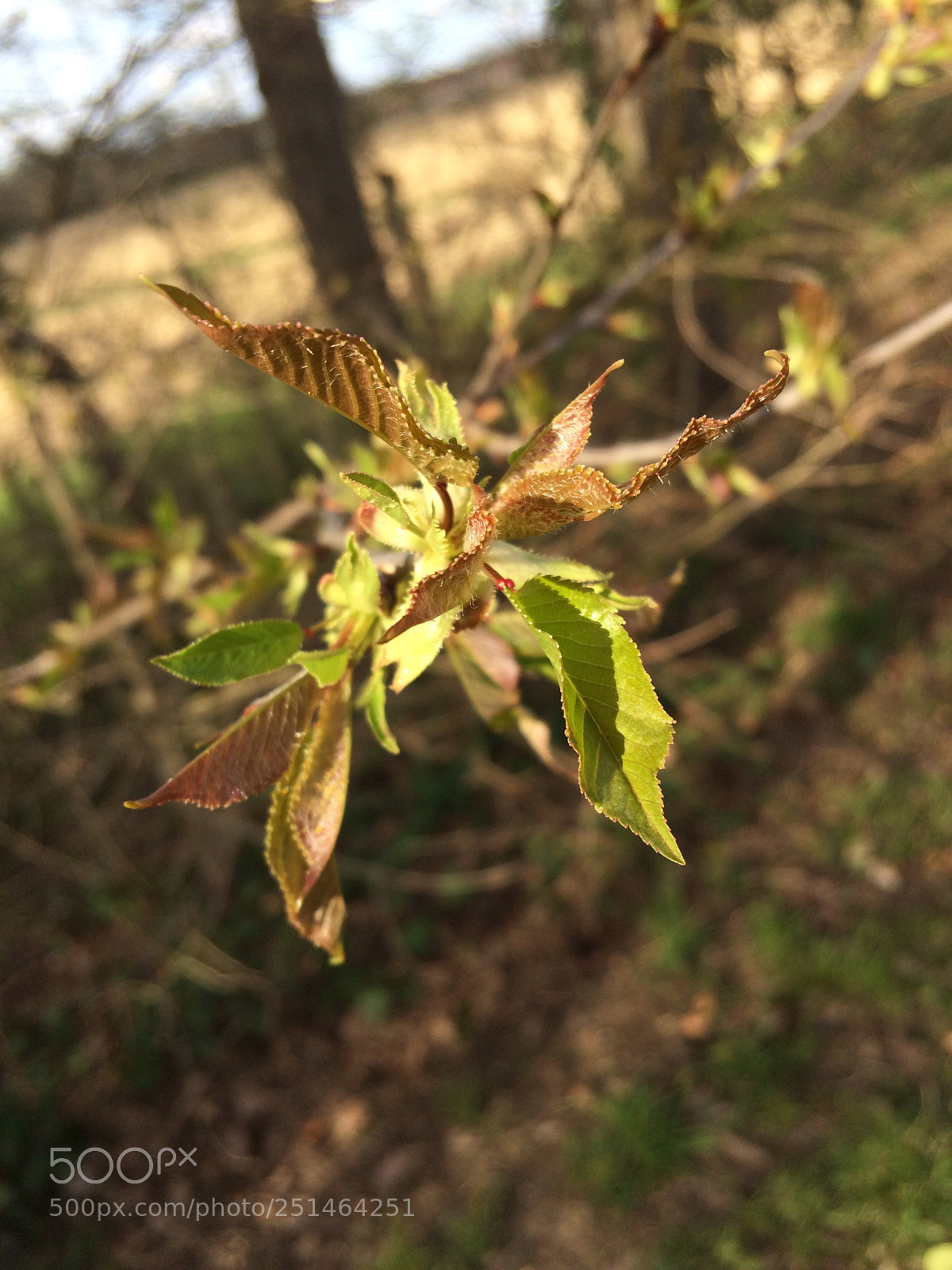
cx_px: 476
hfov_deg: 48.2
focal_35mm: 29
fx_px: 1063
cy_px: 635
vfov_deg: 61.7
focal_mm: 4.15
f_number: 2.2
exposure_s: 1/540
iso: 32
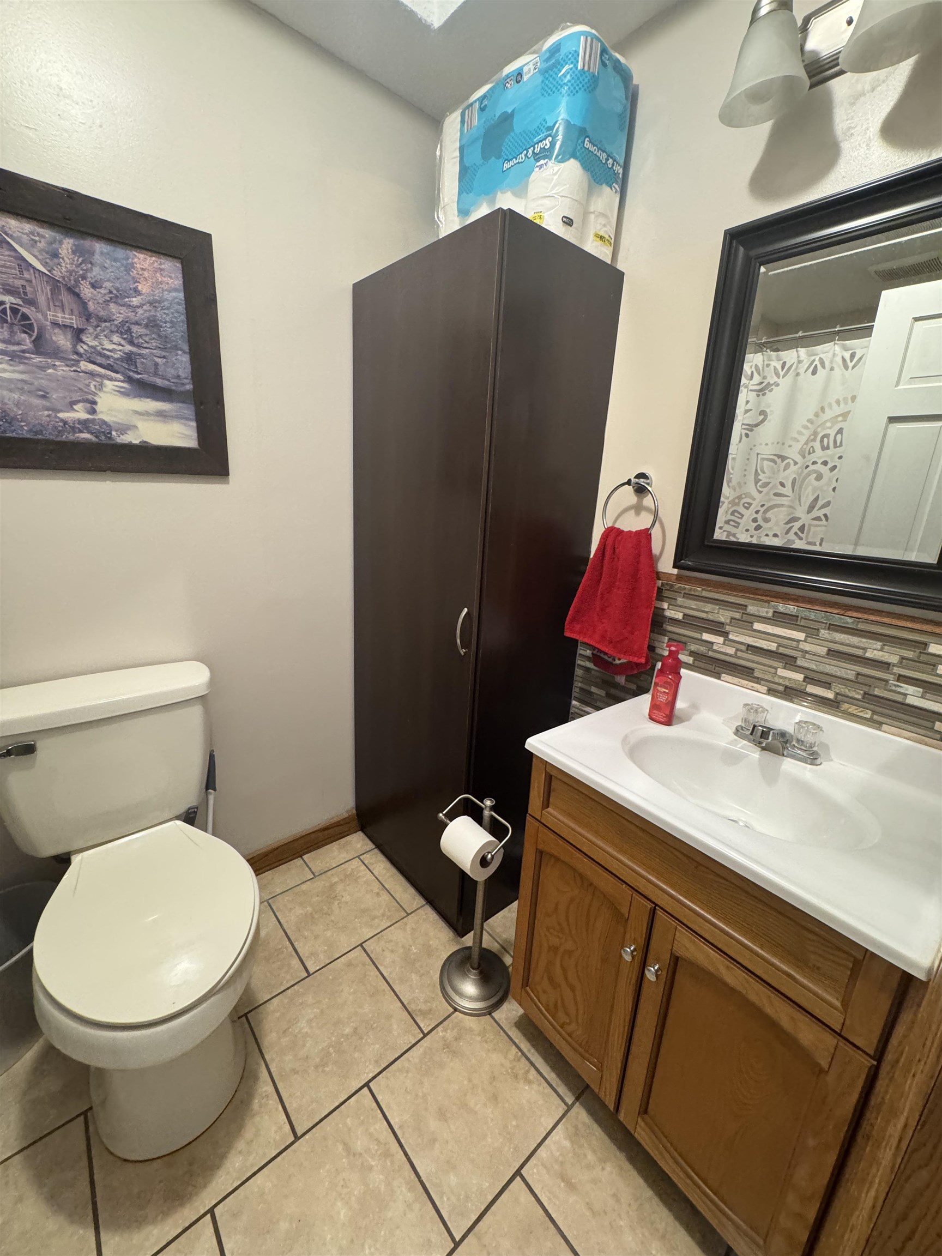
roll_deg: -2.9
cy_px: 628
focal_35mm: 14
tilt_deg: -17.1
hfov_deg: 85.7
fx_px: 508
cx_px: 471
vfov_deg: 102.1
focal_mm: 2.22
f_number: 2.2
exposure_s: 1/60
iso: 640
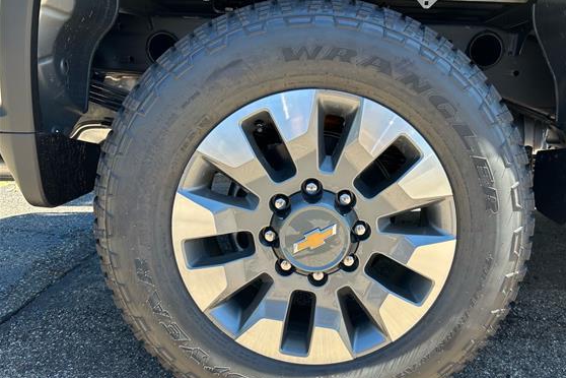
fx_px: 487
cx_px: 324
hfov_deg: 60.0
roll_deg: -1.2
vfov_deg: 42.1
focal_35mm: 31
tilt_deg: -13.7
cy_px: 227
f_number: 1.5
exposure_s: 1/431
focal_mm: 5.7
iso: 50
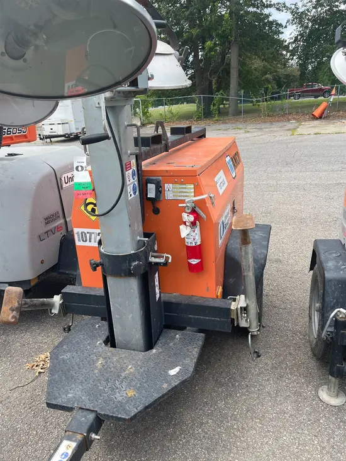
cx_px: 173
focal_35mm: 26
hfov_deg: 53.1
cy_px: 230
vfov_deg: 67.3
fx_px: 346
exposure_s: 1/920
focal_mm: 5.1
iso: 50
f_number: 1.6
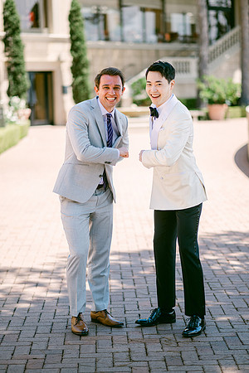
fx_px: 882
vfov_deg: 23.9
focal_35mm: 85
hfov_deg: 16.1
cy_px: 186
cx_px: 124
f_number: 1.8
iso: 64
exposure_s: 1/1600
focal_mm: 85
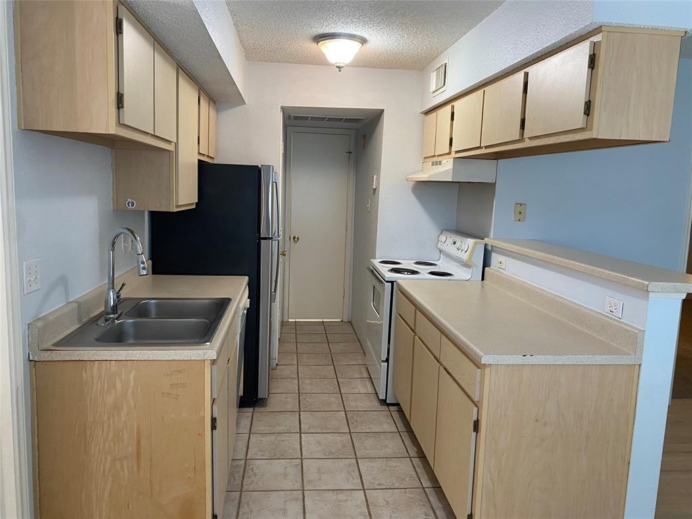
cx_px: 346
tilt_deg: -8.6
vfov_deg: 53.1
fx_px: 520
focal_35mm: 26
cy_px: 260
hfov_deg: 67.3
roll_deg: -2.3
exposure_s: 1/60
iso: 100
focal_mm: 4.25
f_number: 1.8
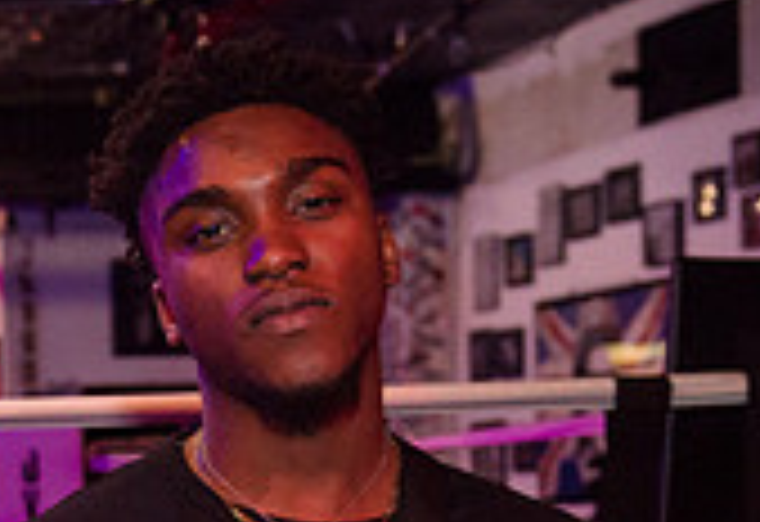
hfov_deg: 14.3
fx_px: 2940
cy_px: 756
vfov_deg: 9.9
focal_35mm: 138
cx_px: -159
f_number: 3.5
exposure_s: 1/400
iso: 3200
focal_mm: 38
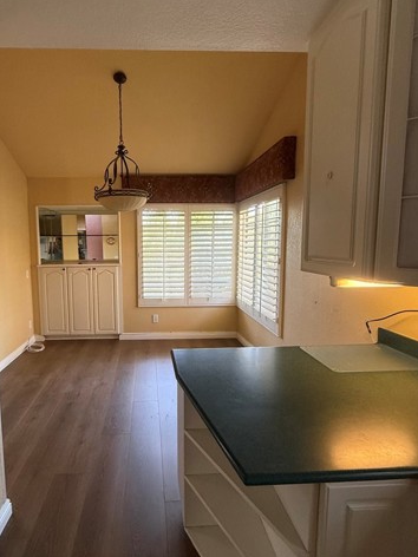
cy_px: 276
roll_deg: -0.1
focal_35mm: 19
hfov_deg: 67.8
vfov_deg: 84.7
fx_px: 306
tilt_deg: -5.2
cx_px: 161
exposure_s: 1/120
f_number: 2.2
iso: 320
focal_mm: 2.22
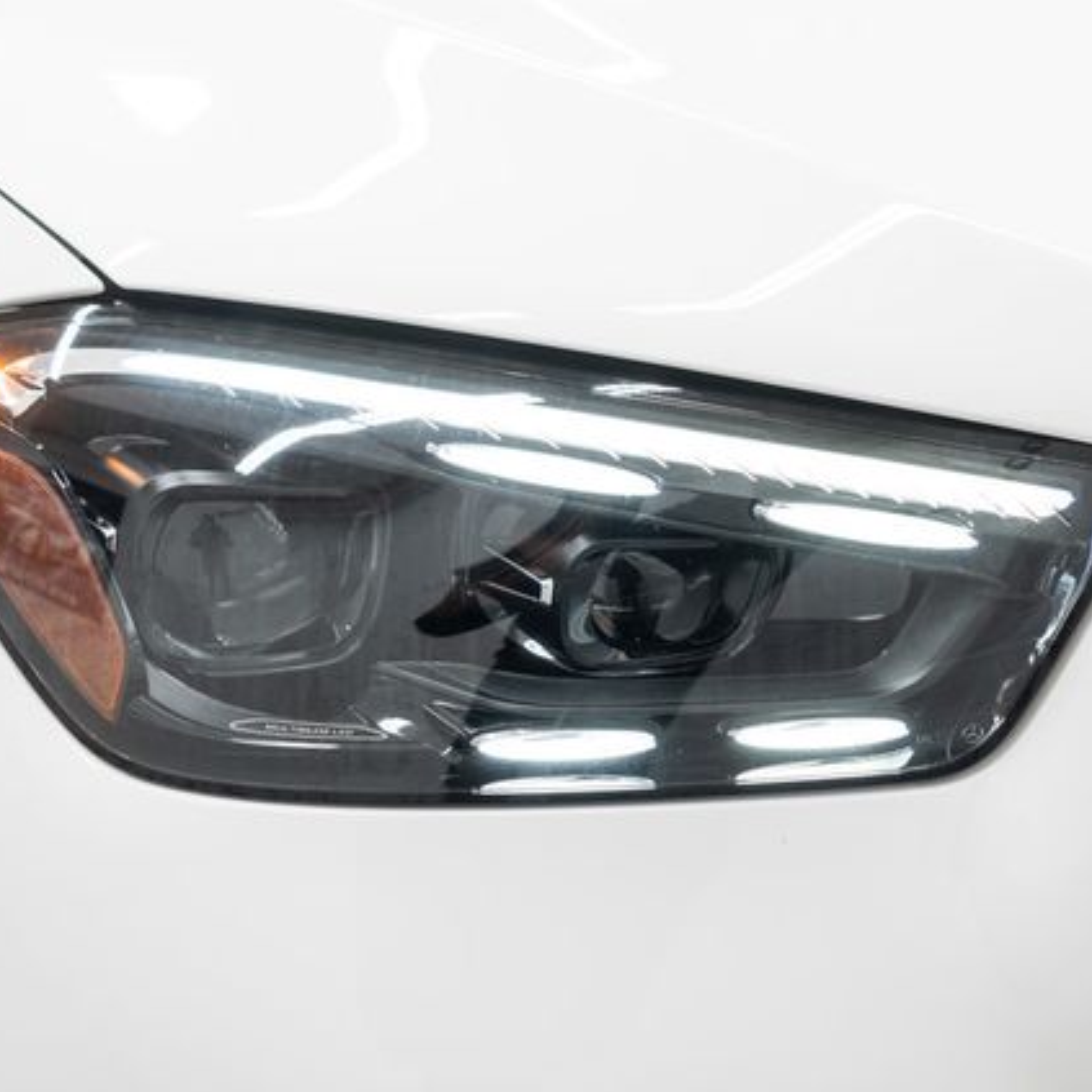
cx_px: 501
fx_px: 1927
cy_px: 549
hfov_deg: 31.6
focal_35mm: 54
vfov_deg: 31.6
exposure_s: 1/40
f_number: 3.2
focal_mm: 28
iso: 250
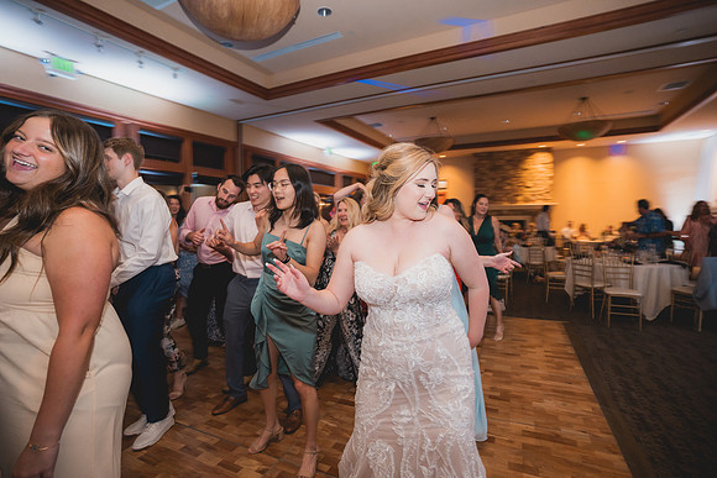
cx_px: 358
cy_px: 239
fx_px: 339
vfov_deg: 70.5
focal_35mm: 17
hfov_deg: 93.3
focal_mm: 17
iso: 2500
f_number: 2.8
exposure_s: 1/50
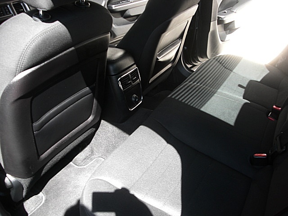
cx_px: 144
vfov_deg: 39.7
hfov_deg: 51.4
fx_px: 300
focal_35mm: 36
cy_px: 108
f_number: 2.8
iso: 100
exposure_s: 1/125
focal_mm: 6.3
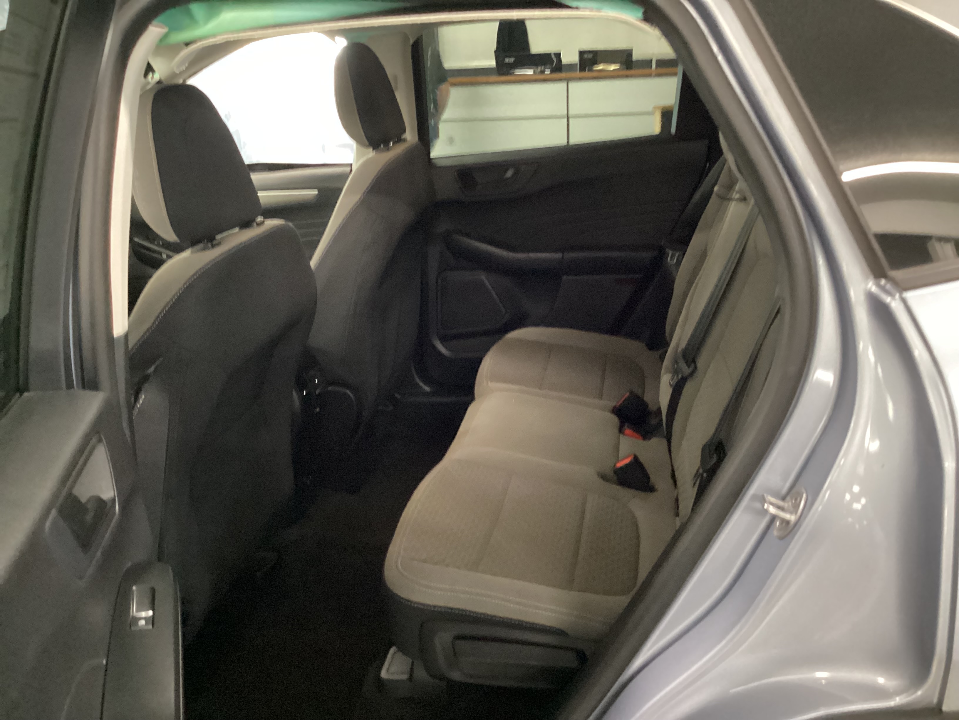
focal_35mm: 31
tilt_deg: -22.6
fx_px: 859
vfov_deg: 45.4
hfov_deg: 58.4
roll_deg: +2.2
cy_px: 360
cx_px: 480
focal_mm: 3.3
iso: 640
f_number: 2.4
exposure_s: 1/20
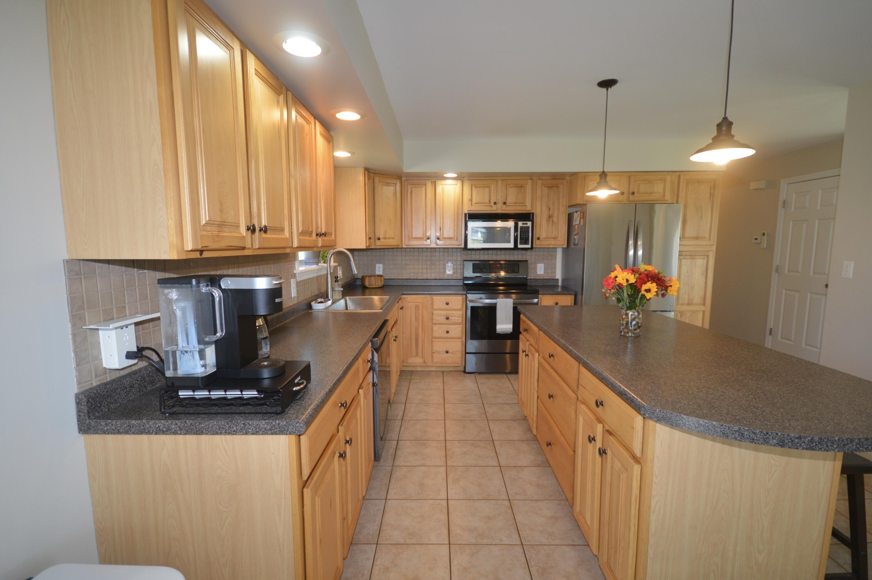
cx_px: 436
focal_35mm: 15
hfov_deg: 100.4
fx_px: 363
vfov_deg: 77.2
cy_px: 290
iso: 450
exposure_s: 1/60
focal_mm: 10
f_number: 4
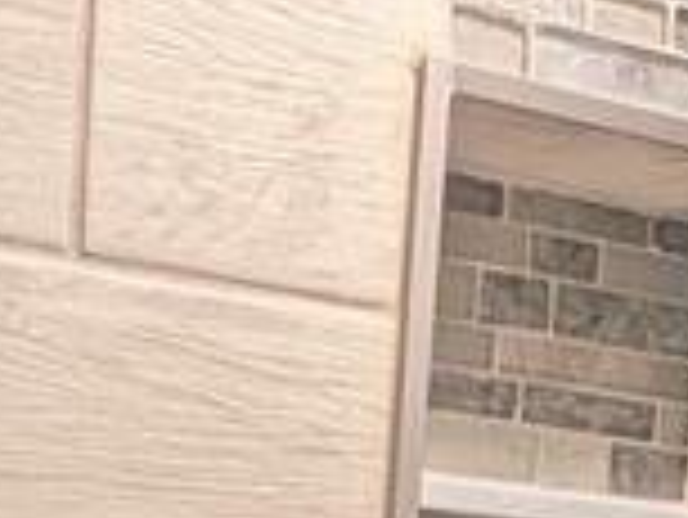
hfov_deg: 24.0
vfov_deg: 15.2
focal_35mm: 80
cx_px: 135
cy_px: 1004
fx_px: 1591
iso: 75
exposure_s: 1/60
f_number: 1.7
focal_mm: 2.02
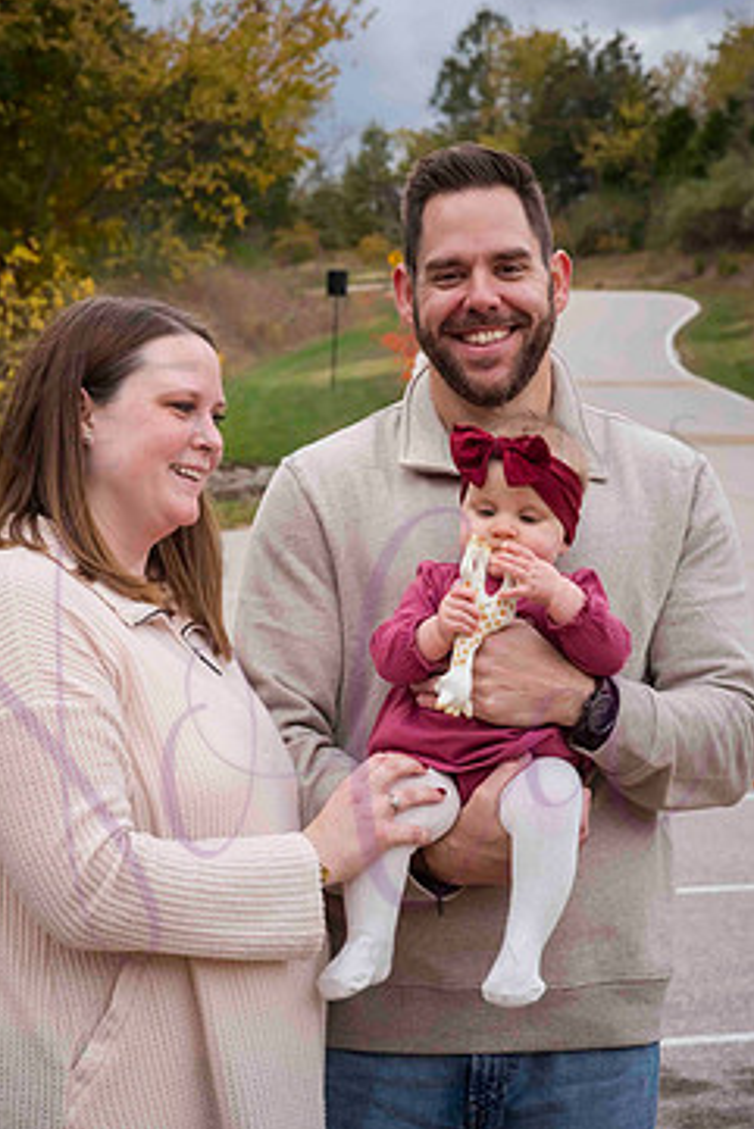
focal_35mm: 106
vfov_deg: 19.3
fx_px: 3327
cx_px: 288
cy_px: 554
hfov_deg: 12.9
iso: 800
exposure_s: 1/400
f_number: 11
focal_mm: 85
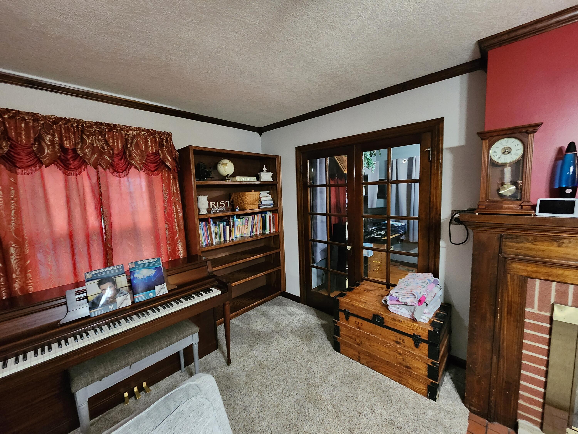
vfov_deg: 89.9
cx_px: 289
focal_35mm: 13
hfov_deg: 106.2
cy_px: 217
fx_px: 217
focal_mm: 2.2
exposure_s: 1/24
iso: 1000
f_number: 2.2
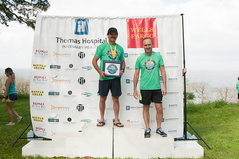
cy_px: 80
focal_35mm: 39
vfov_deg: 34.1
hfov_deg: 49.6
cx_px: 120
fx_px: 259
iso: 250
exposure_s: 1/200
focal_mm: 26
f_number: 9
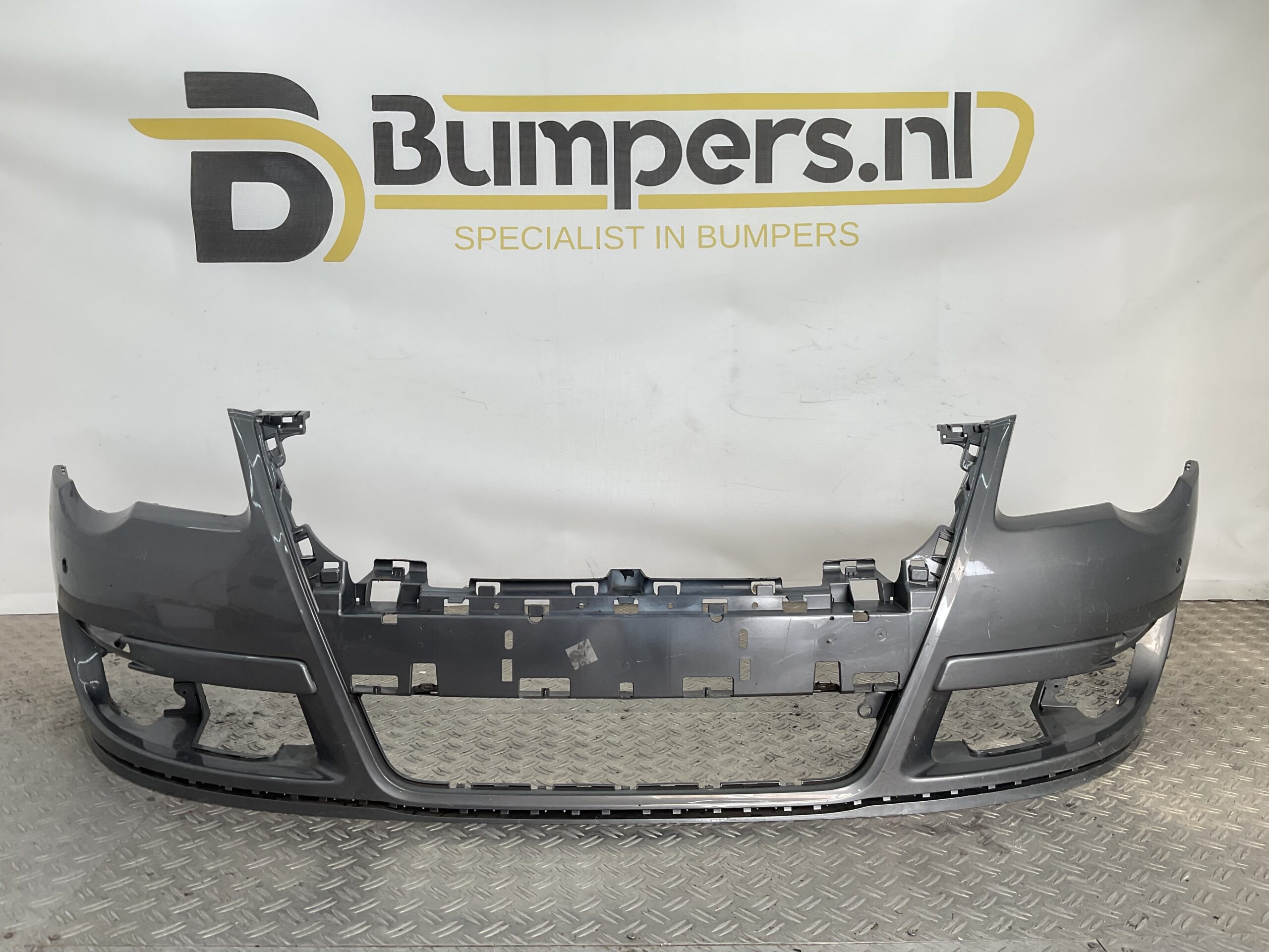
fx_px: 1063
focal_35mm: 29
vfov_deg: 48.2
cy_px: 476
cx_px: 634
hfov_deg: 61.7
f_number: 1.8
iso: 16
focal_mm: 3
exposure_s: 1/247
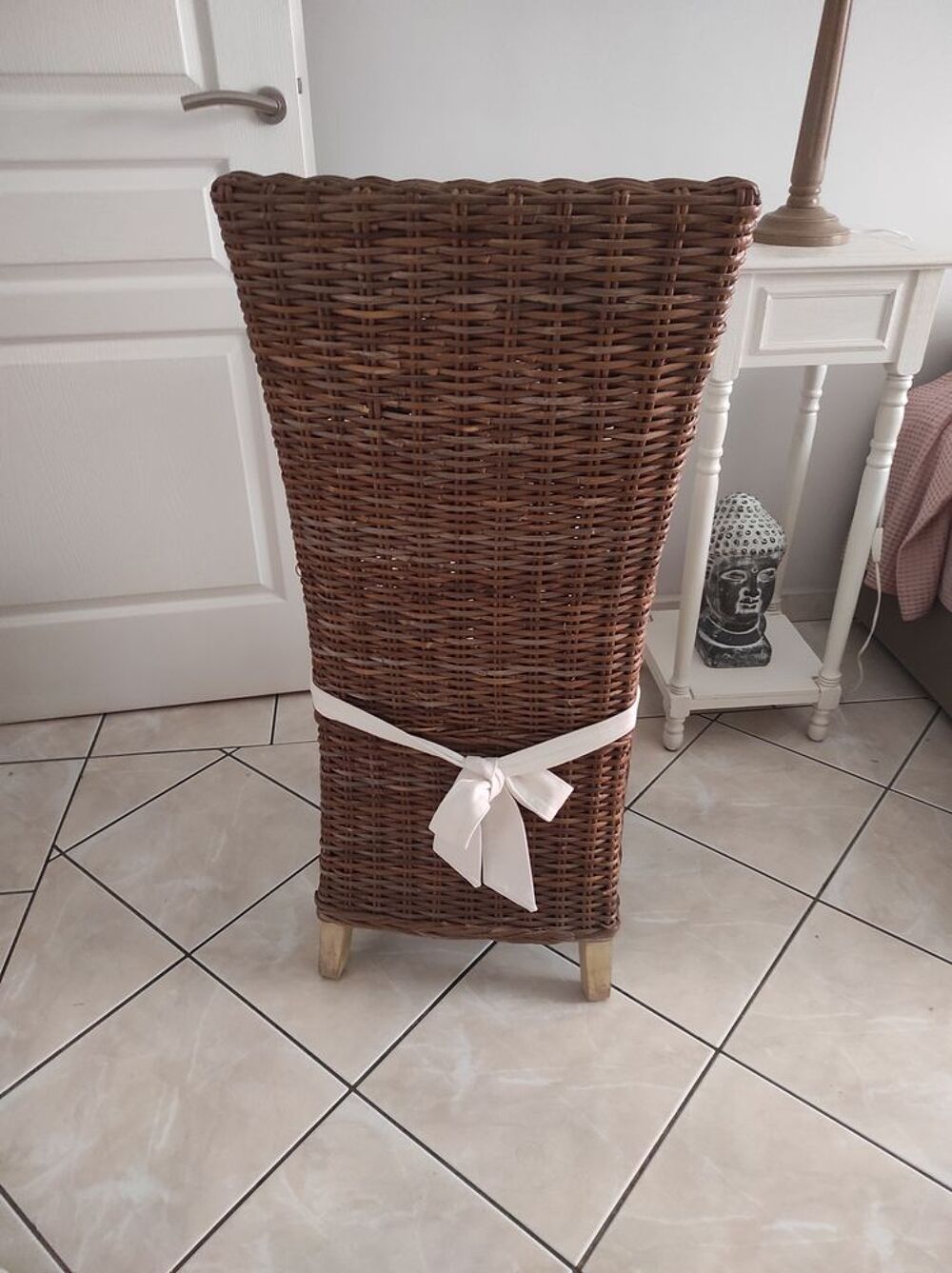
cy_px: 636
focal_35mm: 25
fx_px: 918
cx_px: 476
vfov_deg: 69.4
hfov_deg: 54.8
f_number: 1.89
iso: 1614
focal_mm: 5.43
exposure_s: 1/20
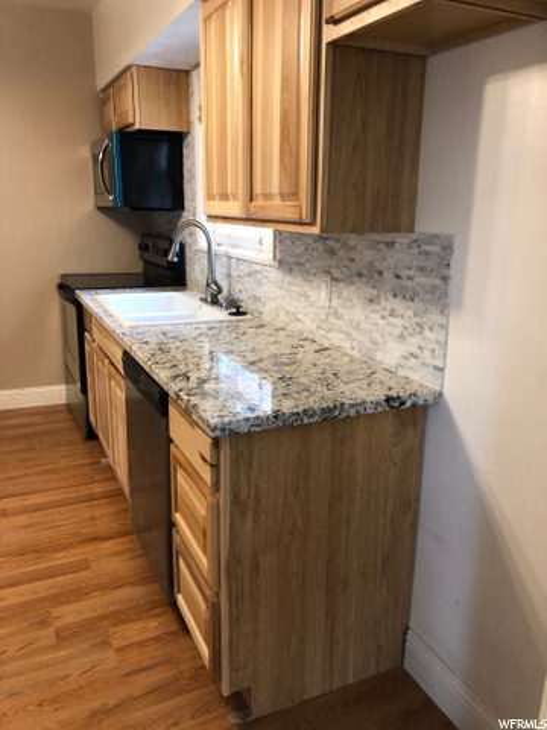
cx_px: 274
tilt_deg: -15.9
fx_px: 590
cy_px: 365
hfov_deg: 49.7
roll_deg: -1.6
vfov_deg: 63.4
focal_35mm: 28
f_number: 1.8
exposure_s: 1/20
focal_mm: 3.99
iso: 40
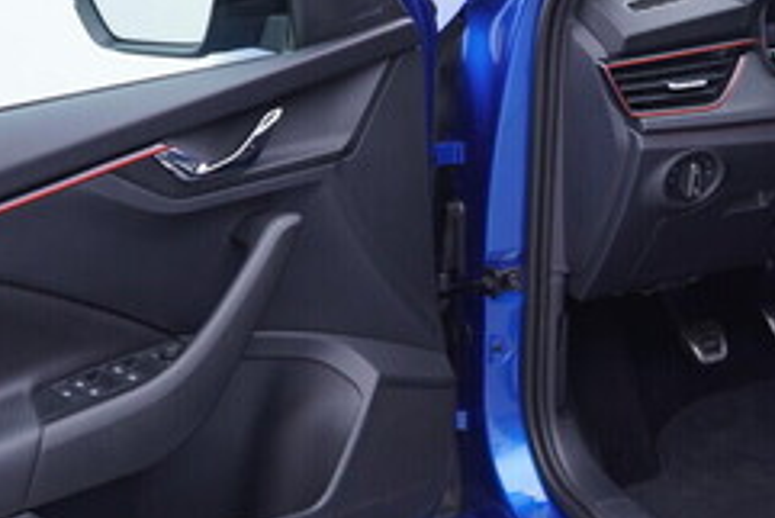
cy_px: 298
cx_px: 588
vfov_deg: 16.7
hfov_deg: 24.5
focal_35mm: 82
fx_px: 1766
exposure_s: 1/40
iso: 125
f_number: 2.8
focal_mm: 24
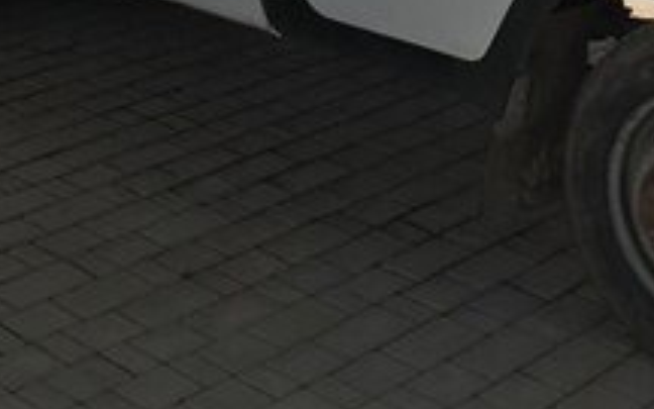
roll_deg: -1.5
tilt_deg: -10.2
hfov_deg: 21.9
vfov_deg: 12.8
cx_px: 466
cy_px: -286
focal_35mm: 94
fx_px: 1675
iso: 25
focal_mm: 4.15
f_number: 2.2
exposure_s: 1/1166
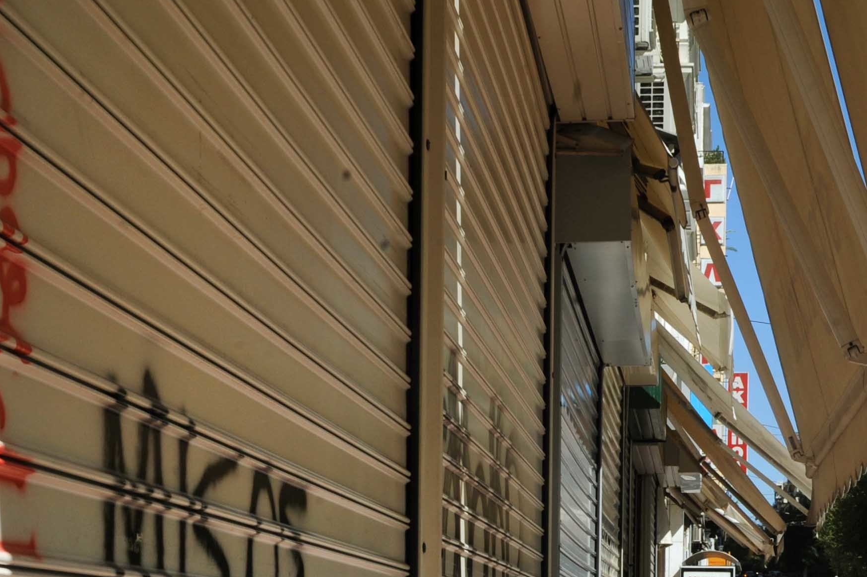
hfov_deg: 24.4
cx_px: 517
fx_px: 1998
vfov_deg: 15.8
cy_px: 686
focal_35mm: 83
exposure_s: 1/320
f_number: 14
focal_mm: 34
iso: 400
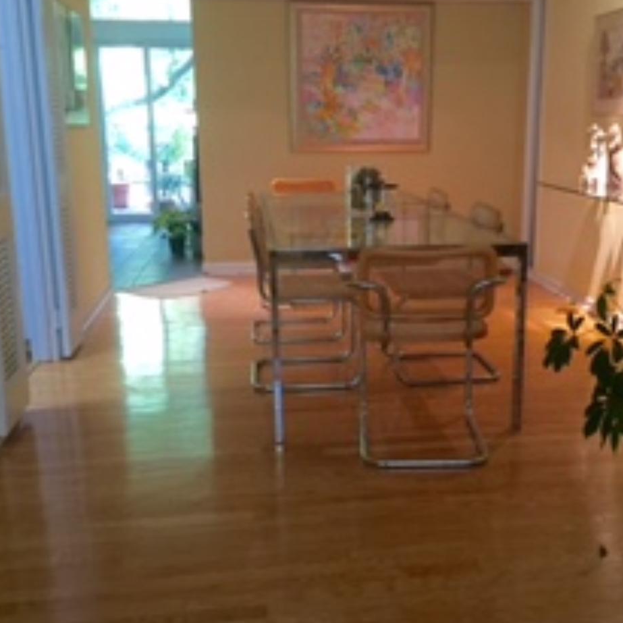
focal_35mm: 40
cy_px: 315
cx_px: 363
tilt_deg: -13.5
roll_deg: -0.8
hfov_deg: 41.7
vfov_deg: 41.9
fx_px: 814
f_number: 2.2
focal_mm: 4.15
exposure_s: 1/15
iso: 100
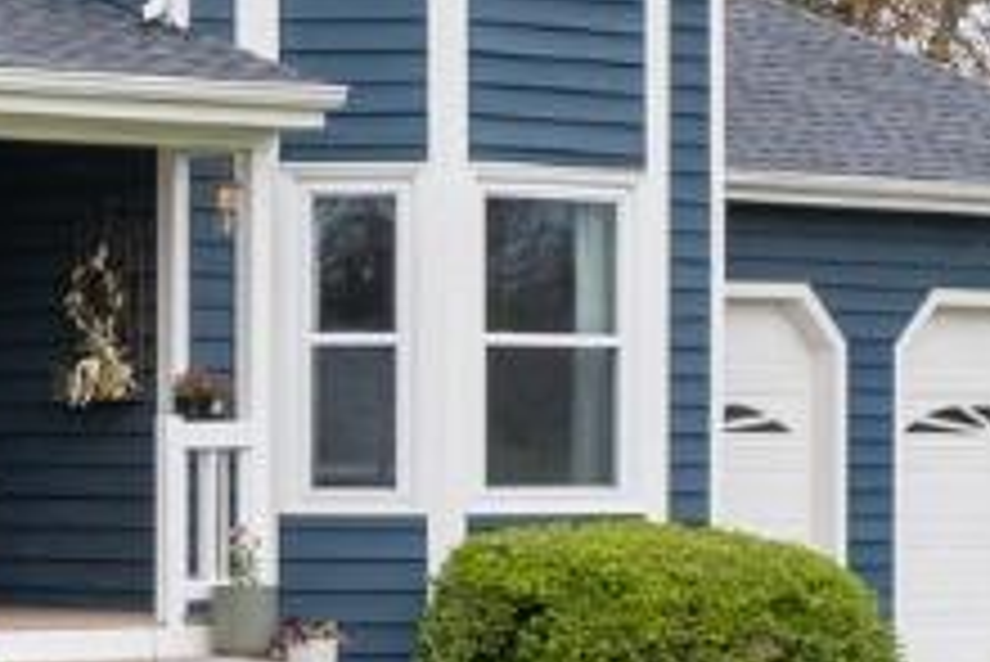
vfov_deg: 9.2
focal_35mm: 150
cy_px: 417
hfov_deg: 13.3
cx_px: -212
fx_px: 4128
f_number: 2.8
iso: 110
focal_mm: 8.38
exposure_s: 1/640
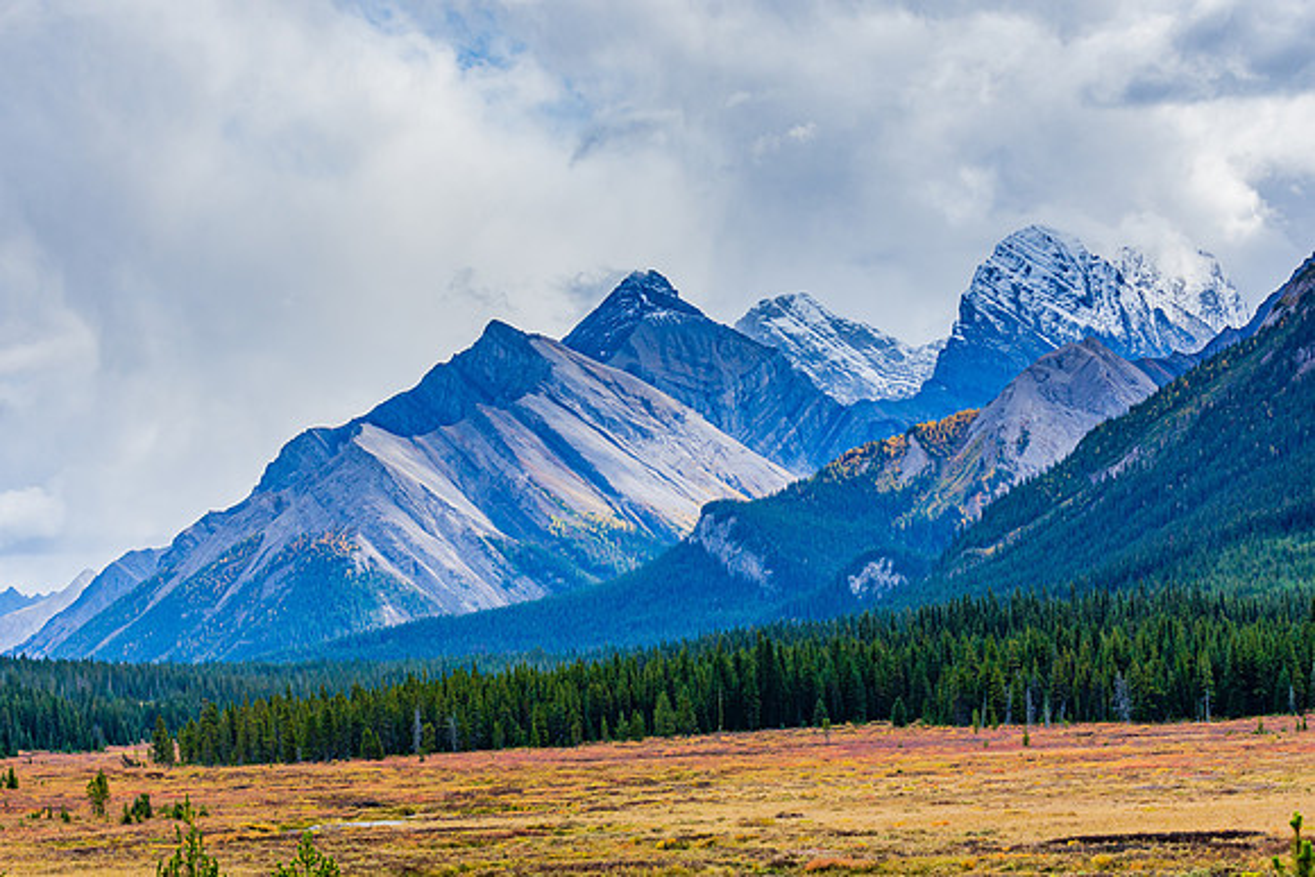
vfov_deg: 12.7
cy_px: 439
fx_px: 3932
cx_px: 645
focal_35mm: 108
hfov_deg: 19.0
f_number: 10
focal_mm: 70
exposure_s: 1/500
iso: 200
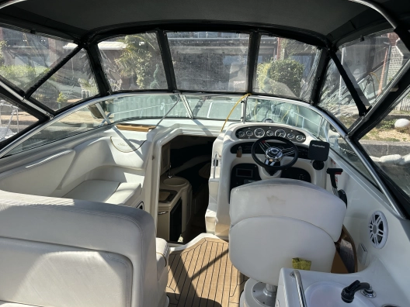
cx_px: 201
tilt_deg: -12.3
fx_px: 296
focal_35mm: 25
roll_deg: -1.2
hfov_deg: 69.4
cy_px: 154
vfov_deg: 54.9
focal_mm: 6.86
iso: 80
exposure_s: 1/3155
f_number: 1.78
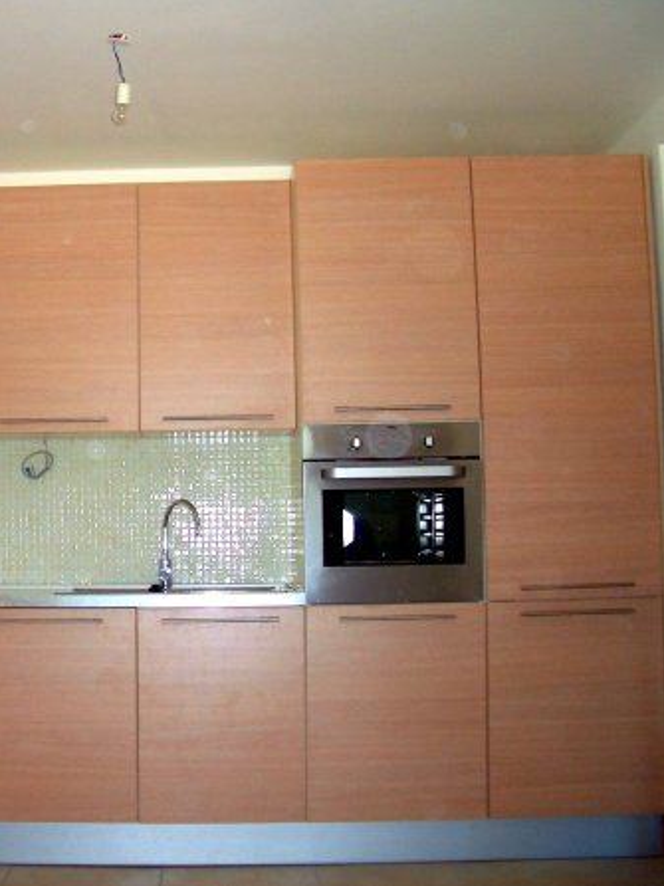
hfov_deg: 30.0
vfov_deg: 40.4
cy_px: 442
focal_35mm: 47
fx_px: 1203
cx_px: 117
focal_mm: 5.8
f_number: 2.6
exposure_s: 1/40
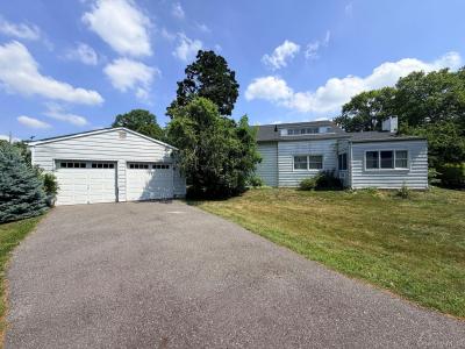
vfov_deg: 85.7
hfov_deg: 102.1
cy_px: 174
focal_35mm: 14
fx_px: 188
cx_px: 232
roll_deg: +0.5
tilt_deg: +0.4
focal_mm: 2.22
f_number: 2.2
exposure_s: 1/876
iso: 20
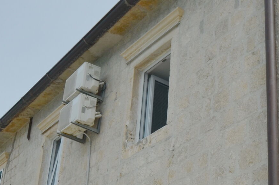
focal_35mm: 68
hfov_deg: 28.3
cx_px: 264
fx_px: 526
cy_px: 150
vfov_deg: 19.7
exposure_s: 1/320
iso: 100
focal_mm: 14
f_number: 9
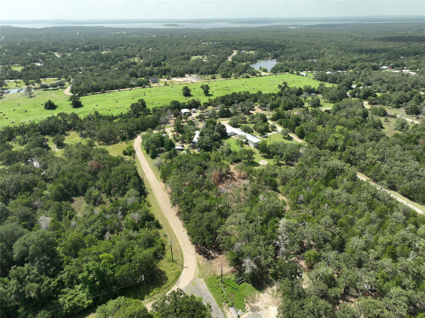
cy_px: 159
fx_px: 295
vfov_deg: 56.8
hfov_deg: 71.6
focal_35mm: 24
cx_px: 212
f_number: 2.8
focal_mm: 12.29
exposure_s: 1/1600
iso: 120
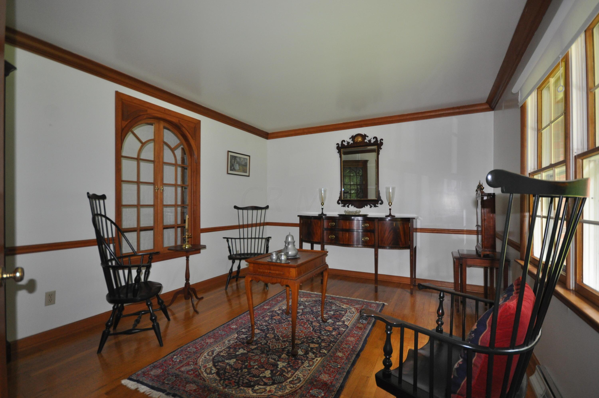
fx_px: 274
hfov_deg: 95.1
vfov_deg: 71.9
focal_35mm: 16
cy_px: 199
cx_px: 300
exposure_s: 1/60
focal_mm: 11
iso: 800
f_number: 4.2
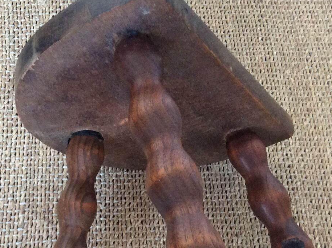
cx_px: 129
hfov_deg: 27.7
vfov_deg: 20.5
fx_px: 670
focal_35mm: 70
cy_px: 229
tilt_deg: -63.5
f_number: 2.4
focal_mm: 3.3
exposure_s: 1/25
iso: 200
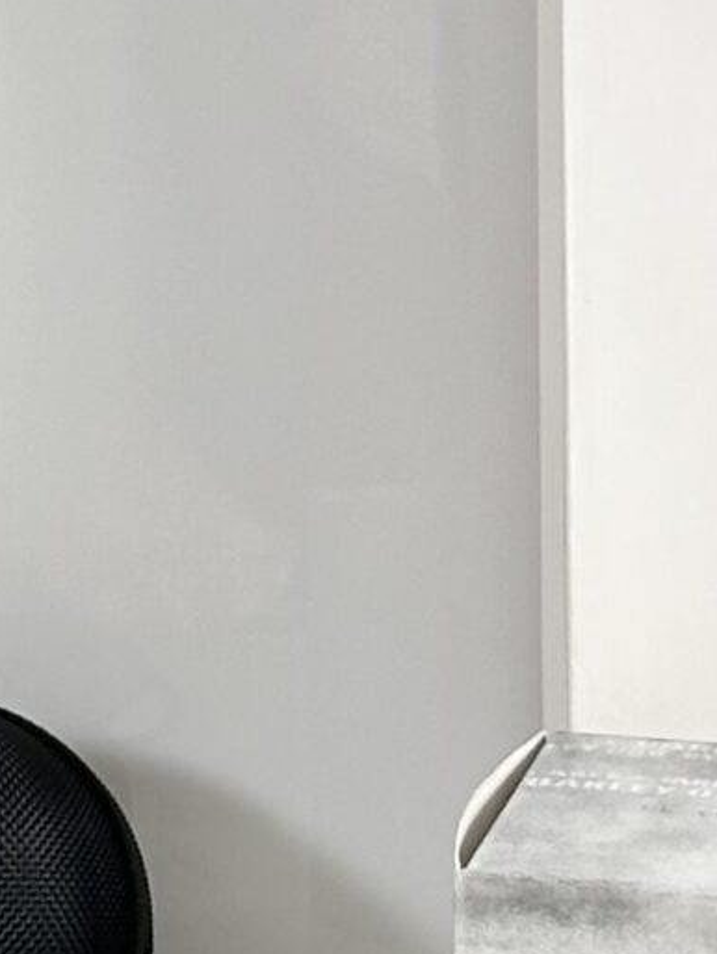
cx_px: -143
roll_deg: +0.4
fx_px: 6595
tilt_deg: -17.9
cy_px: 757
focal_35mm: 239
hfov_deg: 6.2
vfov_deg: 8.3
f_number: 1.78
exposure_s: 1/100
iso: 50
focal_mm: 6.86
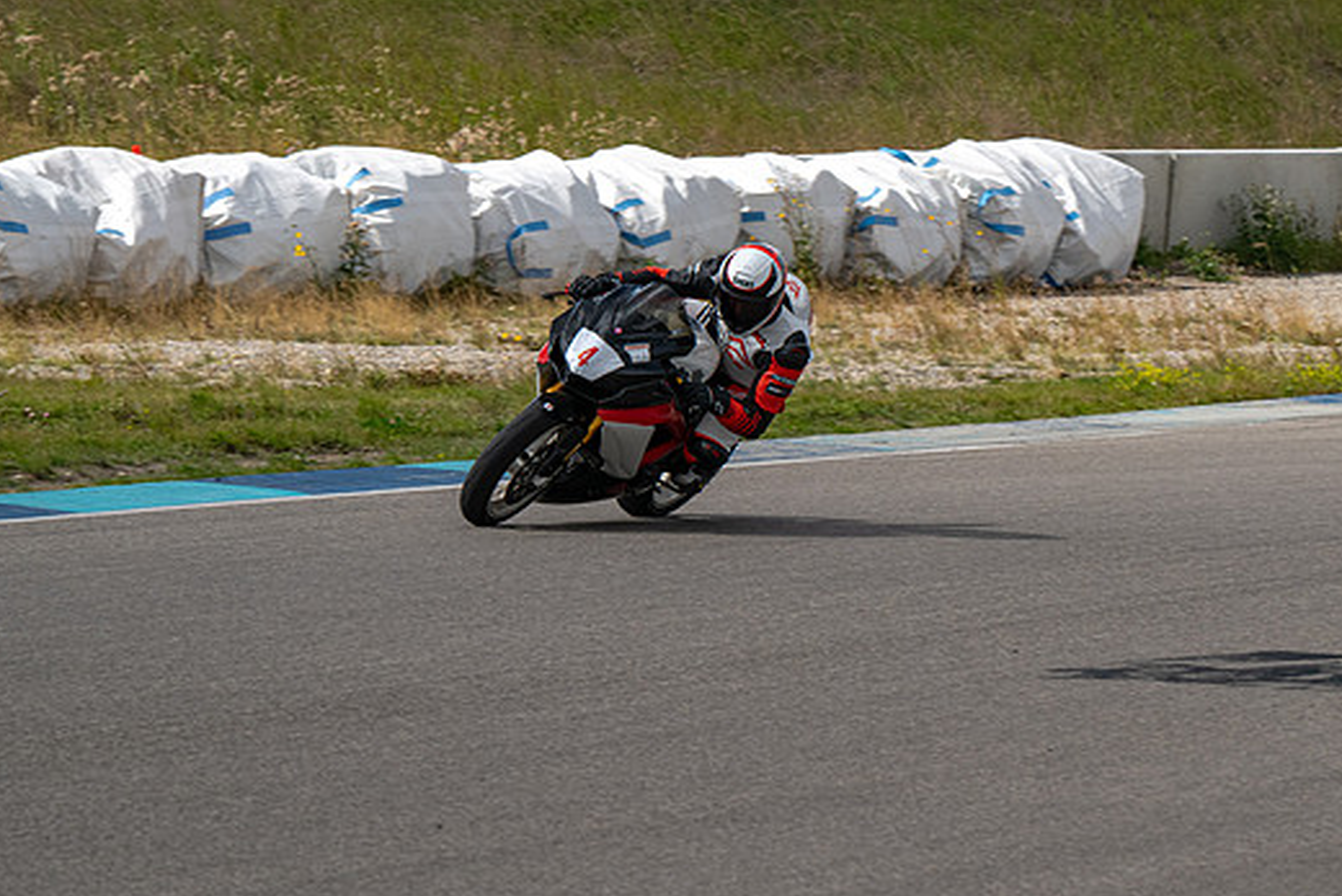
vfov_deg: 5.4
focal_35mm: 254
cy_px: 455
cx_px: 873
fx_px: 9471
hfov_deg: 8.1
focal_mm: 180
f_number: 11
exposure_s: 1/800
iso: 450
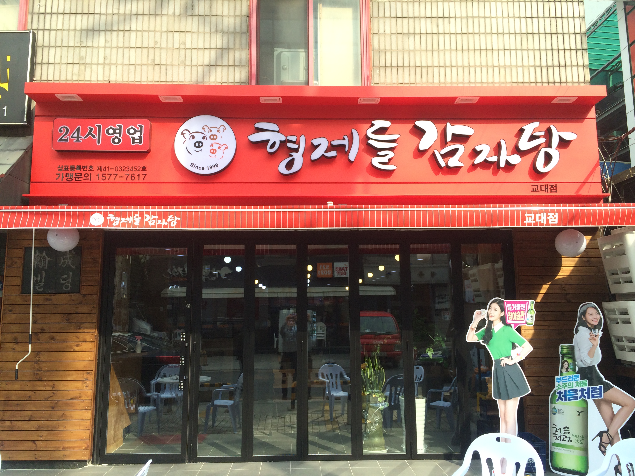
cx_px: 318
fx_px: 532
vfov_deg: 48.2
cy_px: 238
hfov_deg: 61.7
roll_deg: +0.6
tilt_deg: +7.5
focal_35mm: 29
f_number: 2.2
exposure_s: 1/466
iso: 32
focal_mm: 4.15
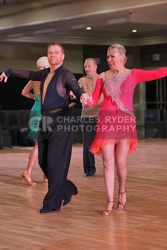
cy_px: 125
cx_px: 84
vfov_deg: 19.6
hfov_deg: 13.2
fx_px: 723
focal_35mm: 104
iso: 2000
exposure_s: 1/400
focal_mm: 104
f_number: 4
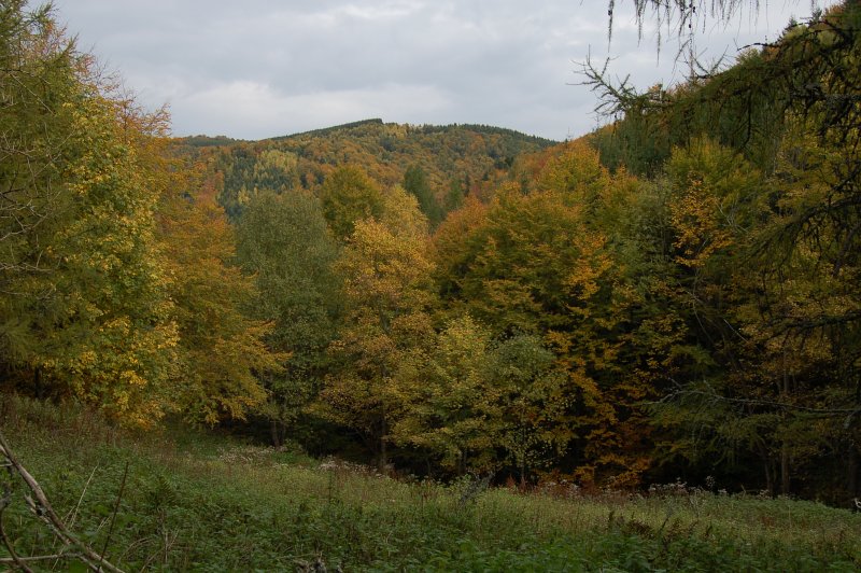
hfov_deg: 55.1
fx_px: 824
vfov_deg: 38.3
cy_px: 286
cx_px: 430
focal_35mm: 34
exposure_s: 1/125
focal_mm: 23
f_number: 10
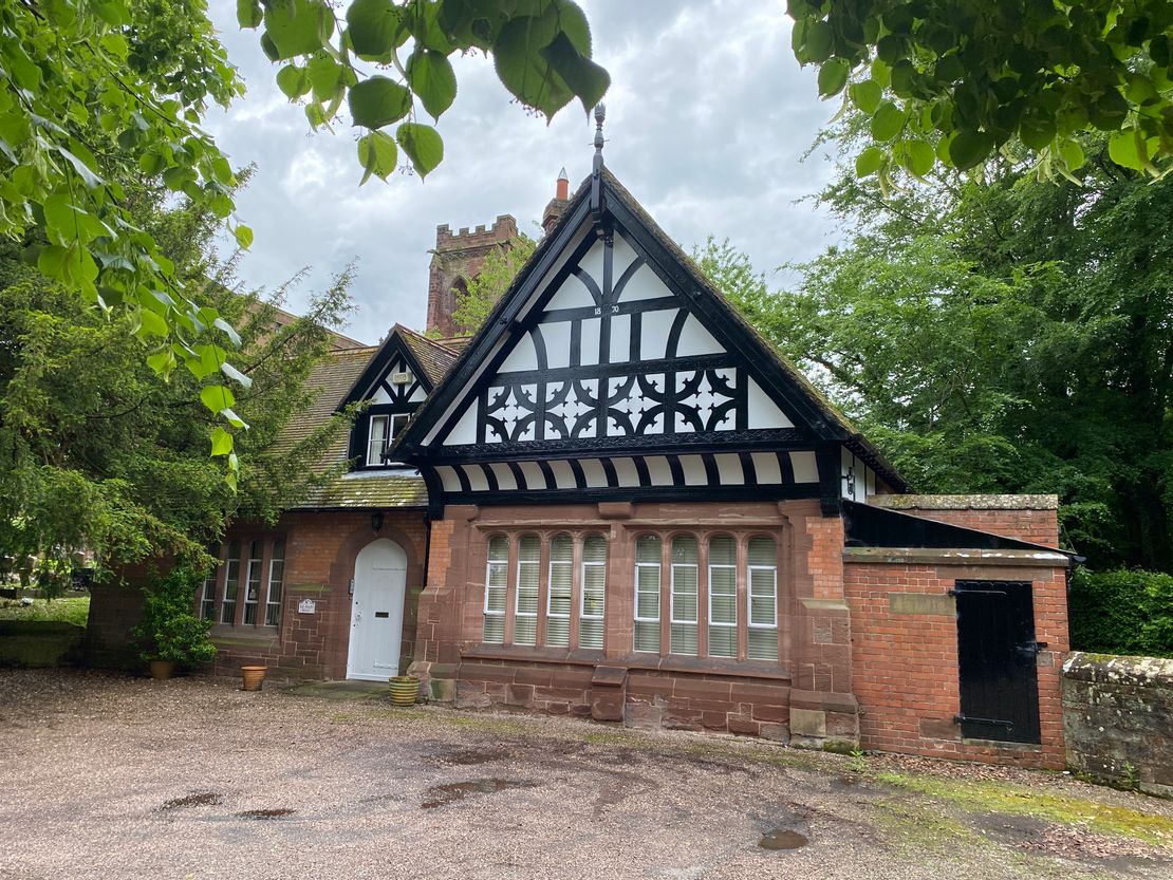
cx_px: 586
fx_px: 881
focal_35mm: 26
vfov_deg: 53.1
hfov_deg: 67.3
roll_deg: -1.1
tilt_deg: +9.0
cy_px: 440
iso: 32
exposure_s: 1/942
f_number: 1.8
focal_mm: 4.25
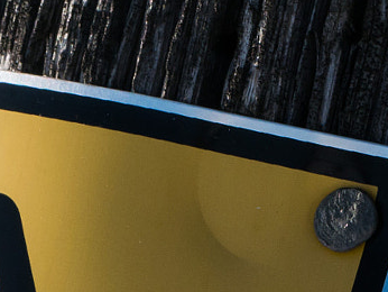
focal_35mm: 231
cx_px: -184
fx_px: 2591
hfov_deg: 8.4
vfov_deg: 6.4
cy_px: 276
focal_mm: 25
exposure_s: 1/640
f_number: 11
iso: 200
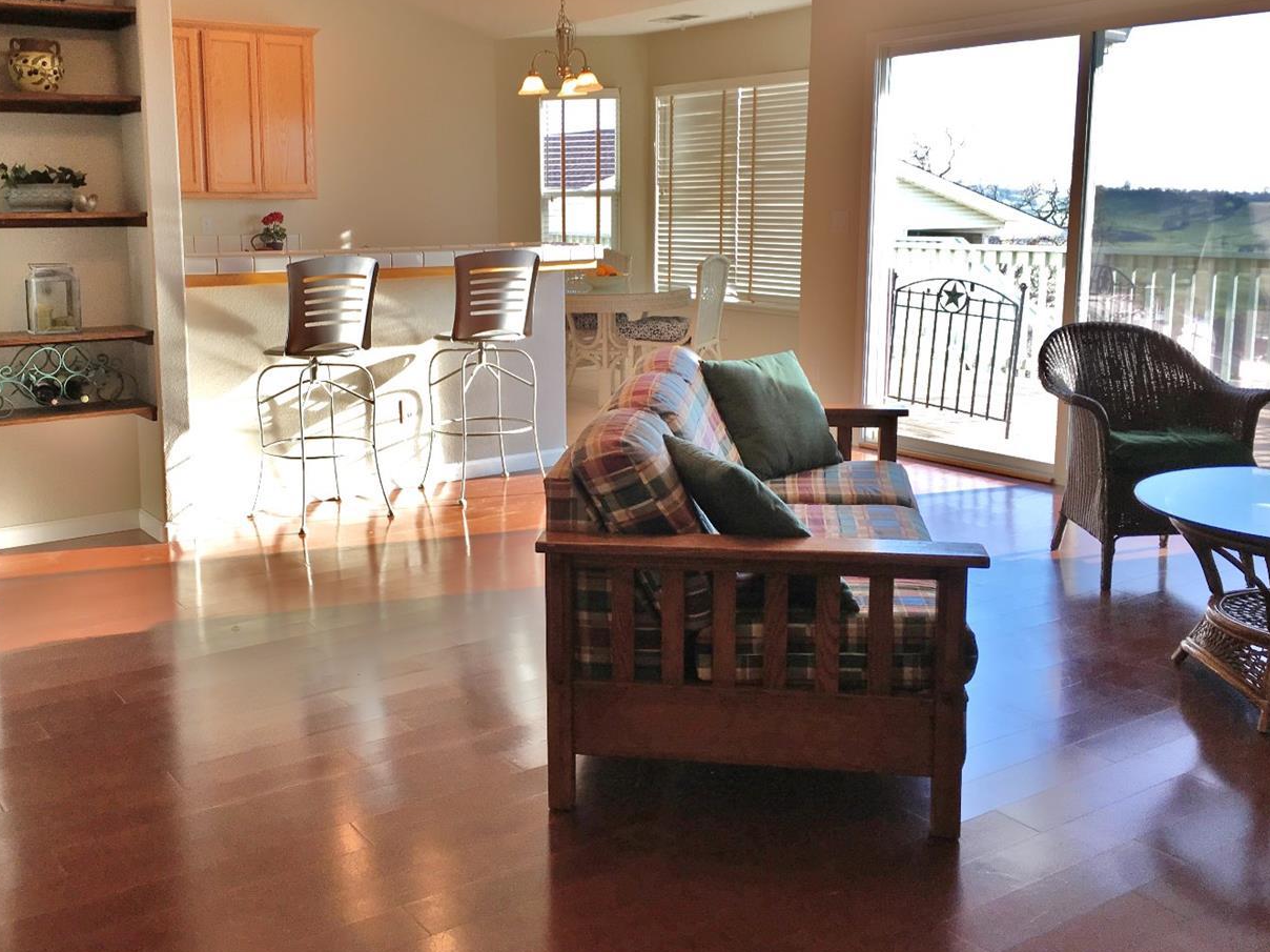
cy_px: 396
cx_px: 540
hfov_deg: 51.2
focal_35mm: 36
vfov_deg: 39.5
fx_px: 1320
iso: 25
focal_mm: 4.15
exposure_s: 1/120
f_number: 2.2
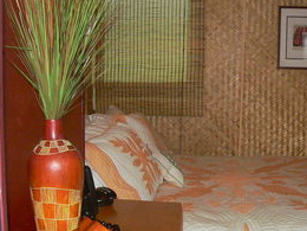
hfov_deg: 37.4
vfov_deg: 28.5
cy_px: 130
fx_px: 452
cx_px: 183
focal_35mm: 51
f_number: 5.2
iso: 400
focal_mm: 6
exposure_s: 1/30
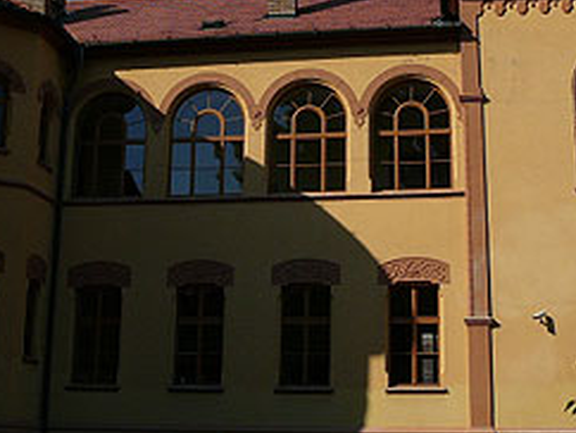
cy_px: 167
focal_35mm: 65
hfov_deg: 29.8
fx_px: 1083
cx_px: 295
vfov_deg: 22.6
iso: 80
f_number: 5
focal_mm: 5.2
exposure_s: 1/800
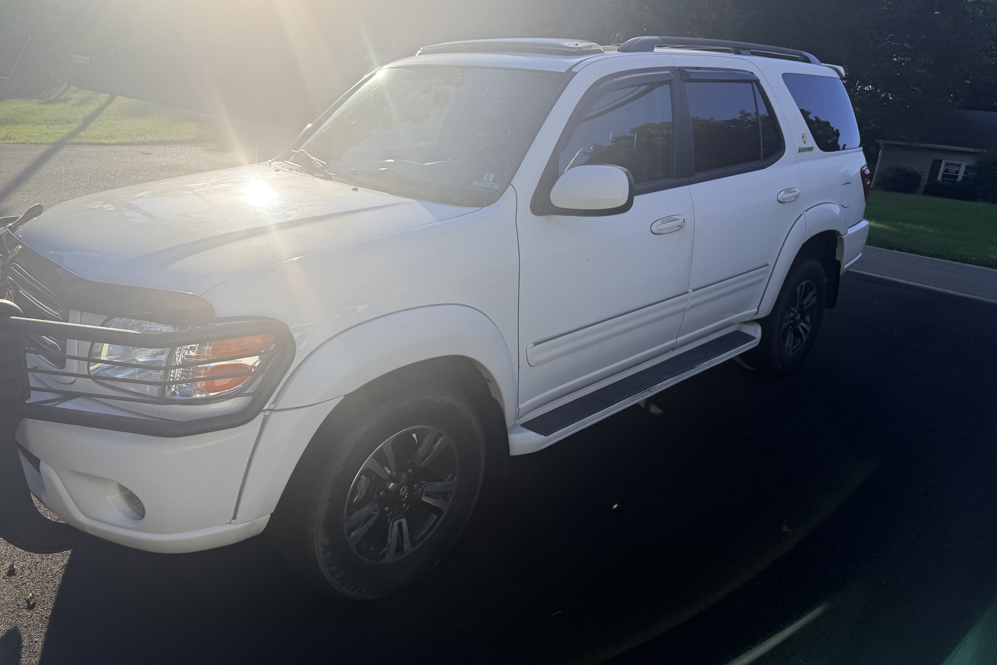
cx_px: 498
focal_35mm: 25
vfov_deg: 51.2
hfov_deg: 71.5
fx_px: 692
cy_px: 292
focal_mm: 6.76
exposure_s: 1/4167
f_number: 1.78
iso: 80
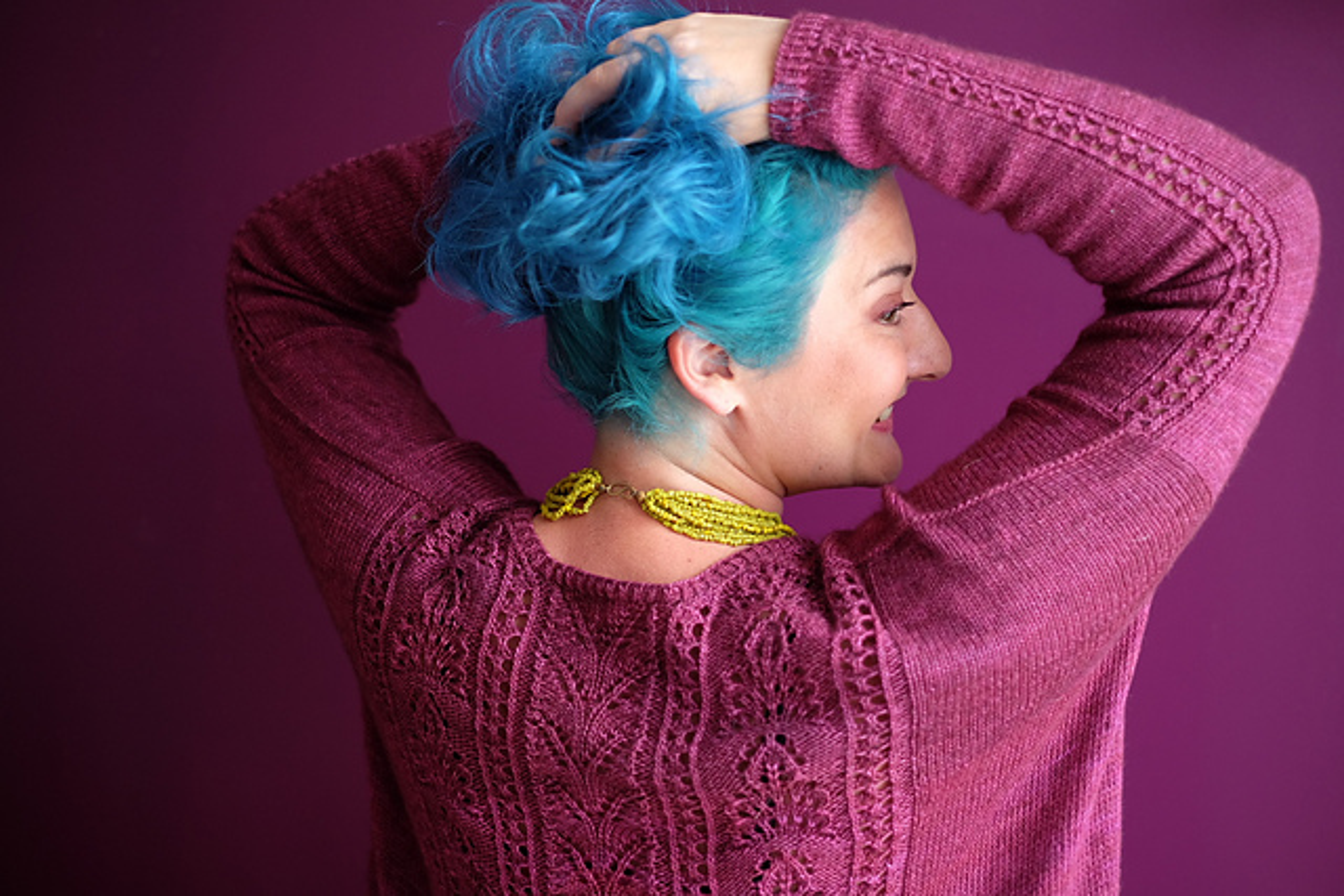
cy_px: 448
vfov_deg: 25.5
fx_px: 1979
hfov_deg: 37.5
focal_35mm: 53
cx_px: 672
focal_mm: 35
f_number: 1.4
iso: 320
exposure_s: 1/60
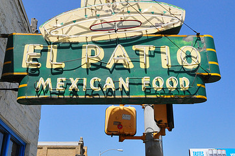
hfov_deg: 41.1
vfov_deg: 27.9
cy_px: 53
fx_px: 313
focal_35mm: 48
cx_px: 126
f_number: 14
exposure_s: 1/800
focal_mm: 20
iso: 800
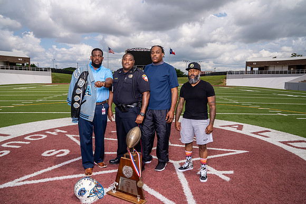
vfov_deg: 53.2
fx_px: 204
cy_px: 102
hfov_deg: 73.7
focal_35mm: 24
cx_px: 153
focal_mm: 24
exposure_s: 1/200
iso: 125
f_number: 11
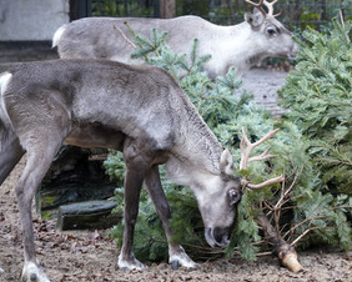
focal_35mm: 174
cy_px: 148
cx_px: 276
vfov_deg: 8.9
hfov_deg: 11.1
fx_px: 1814
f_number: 5
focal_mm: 116
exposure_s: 1/125
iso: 1600
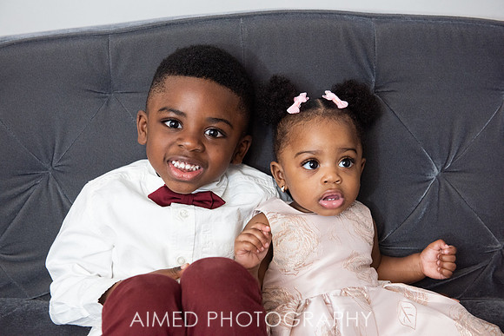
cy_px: 168
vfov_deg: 24.6
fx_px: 770
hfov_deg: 36.2
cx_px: 252
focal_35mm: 55
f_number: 4
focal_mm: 55
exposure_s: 1/200
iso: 1600
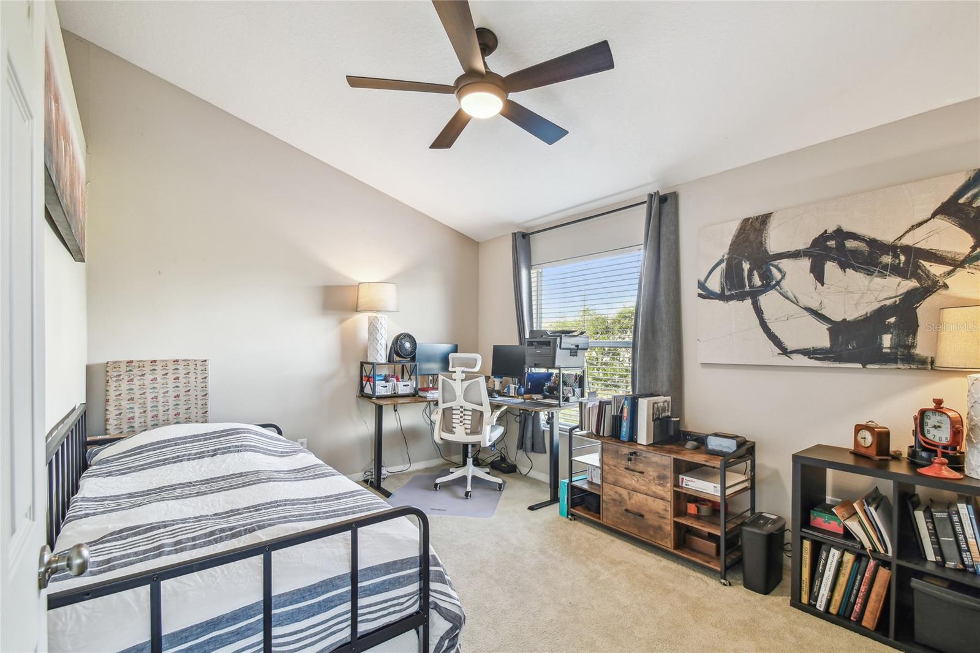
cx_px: 490
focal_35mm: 15
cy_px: 326
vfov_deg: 77.3
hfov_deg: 100.4
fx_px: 408
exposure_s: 1/5
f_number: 7.1
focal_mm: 10
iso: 100
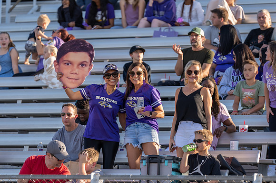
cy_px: 111
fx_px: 2073
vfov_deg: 5.0
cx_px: 124
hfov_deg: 7.6
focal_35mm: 271
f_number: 2.8
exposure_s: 1/640
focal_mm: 200
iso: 100
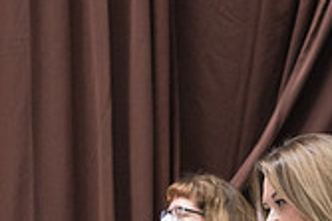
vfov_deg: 4.8
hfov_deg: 7.2
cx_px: 163
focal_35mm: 285
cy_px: 341
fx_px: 2626
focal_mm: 82
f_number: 5.6
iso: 4000
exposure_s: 1/250
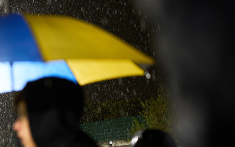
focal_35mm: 69
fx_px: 442
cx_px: 18
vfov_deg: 18.9
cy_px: 74
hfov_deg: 28.5
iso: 1250
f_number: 1.4
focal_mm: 35
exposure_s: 1/250
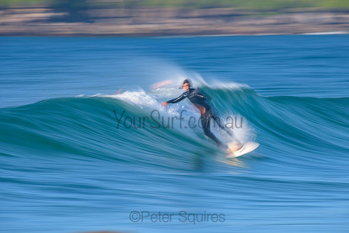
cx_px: 177
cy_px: 114
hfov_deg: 4.0
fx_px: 4974
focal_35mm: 513
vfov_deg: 2.7
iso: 31
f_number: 14
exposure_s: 1/6
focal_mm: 500
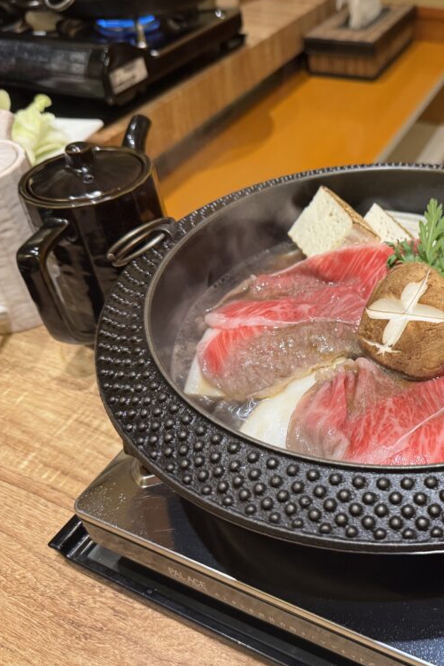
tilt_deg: -40.5
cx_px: 387
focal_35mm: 34
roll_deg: +1.6
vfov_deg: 55.8
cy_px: 337
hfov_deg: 36.8
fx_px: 629
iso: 320
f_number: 1.78
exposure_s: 1/50
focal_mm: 6.76
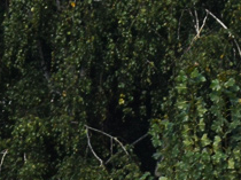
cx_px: 388
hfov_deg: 4.3
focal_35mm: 454
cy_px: 440
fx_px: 3155
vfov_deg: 3.2
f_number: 7.1
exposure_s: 1/1250
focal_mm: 55
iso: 200
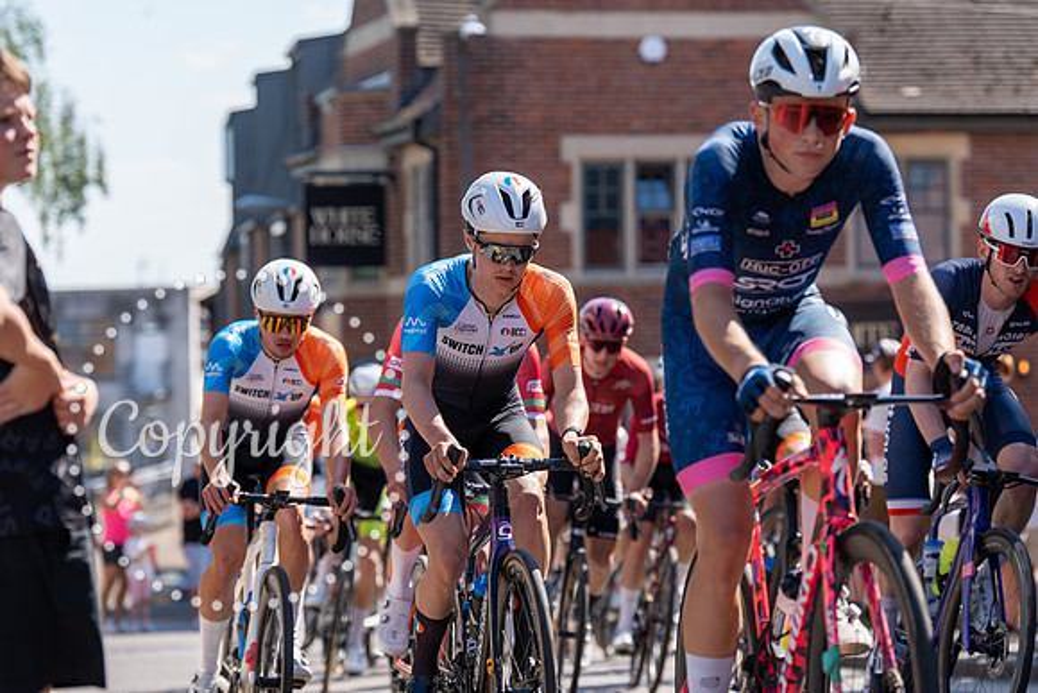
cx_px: 519
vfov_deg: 12.3
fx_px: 3201
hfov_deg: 18.4
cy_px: 346
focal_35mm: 111
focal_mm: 111
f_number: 3.5
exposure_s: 1/1000
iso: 160
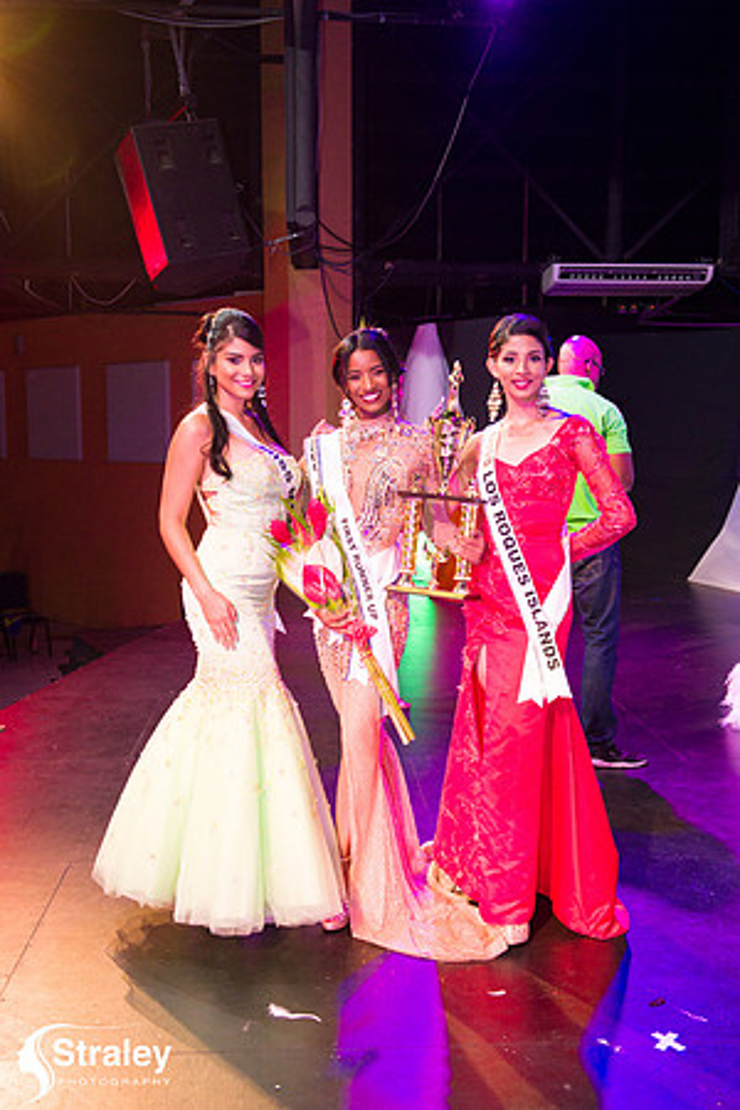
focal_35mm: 38
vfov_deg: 50.7
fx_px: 1172
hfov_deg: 35.1
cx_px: 370
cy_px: 555
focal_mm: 38
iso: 4000
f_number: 5
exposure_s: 1/160
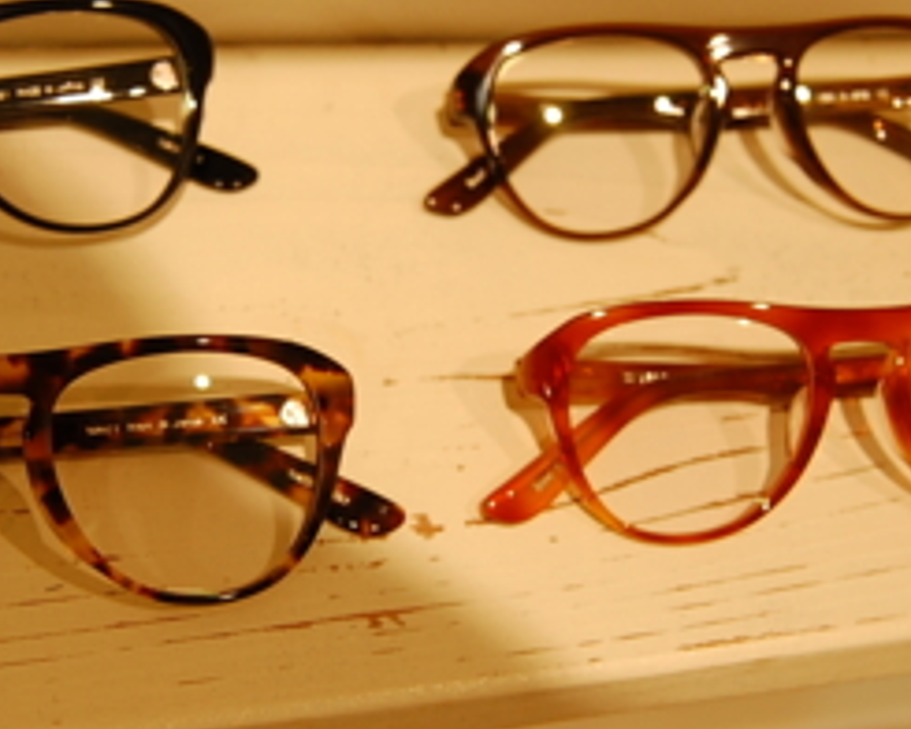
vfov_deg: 23.1
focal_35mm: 66
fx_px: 1779
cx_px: 405
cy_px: 368
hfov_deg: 28.7
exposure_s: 1/25
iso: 200
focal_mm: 18
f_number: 3.5
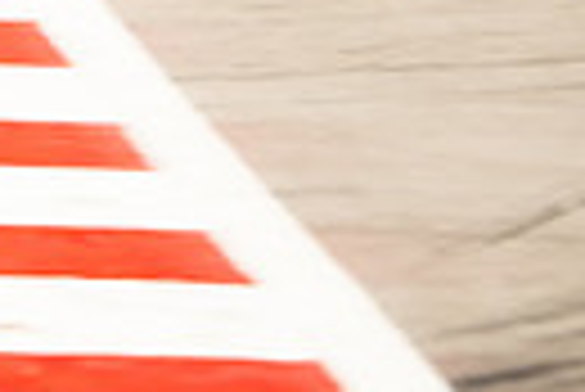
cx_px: -698
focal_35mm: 1870
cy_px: -205
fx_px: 30421
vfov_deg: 0.7
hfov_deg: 1.1
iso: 160
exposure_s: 1/250
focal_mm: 280
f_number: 6.4
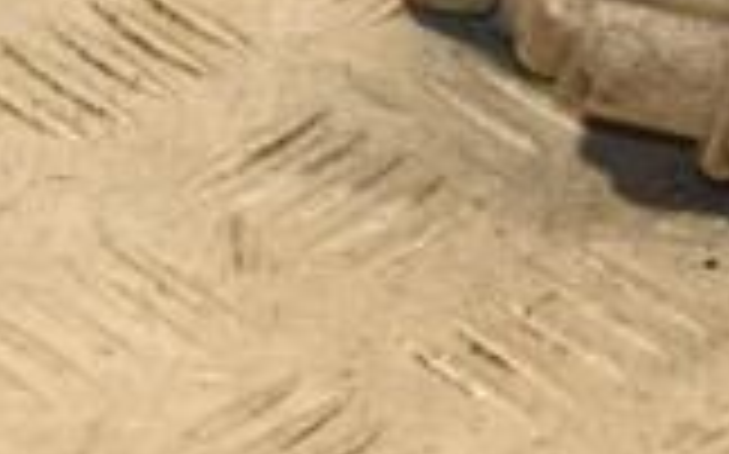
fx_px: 7862
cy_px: -292
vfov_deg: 3.3
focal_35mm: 396
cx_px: 945
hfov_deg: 5.3
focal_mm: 70
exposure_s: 1/160
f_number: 5.3
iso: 800
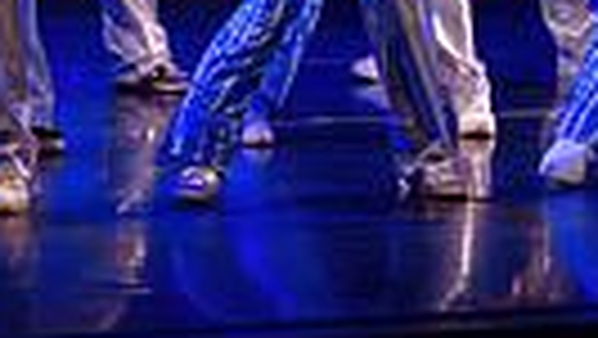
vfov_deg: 3.4
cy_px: -461
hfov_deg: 6.1
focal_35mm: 351
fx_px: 5569
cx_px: -35
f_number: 2.8
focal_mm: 70
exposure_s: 1/200
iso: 1600
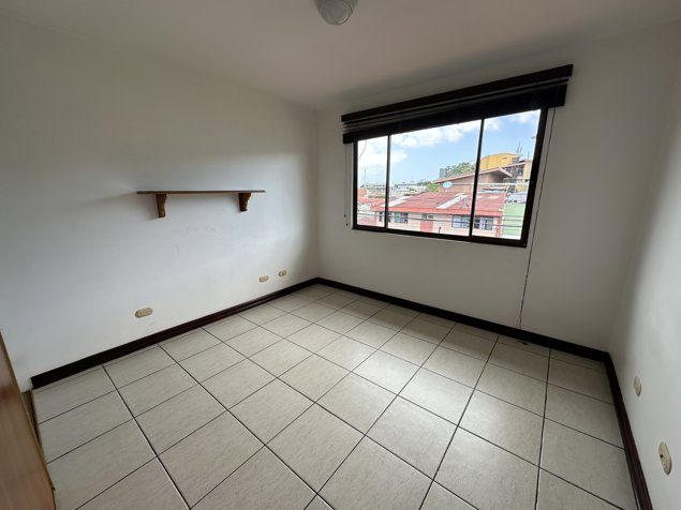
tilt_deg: -12.7
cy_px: 255
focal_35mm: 14
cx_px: 340
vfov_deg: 85.7
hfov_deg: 102.1
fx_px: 275
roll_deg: +0.2
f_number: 2.2
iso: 40
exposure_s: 1/189
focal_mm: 2.22
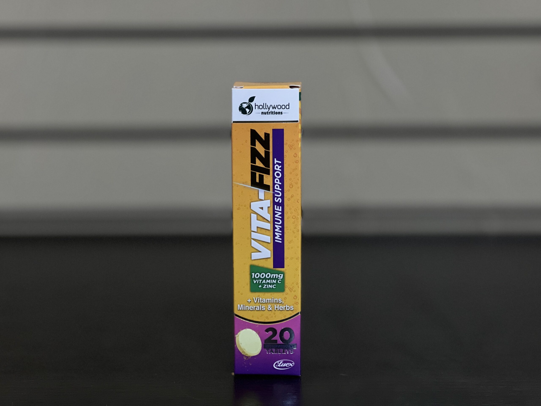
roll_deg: -0.1
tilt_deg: -9.9
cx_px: 270
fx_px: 1203
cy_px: 203
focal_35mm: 77
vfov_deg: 19.1
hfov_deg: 25.3
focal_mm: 9
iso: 400
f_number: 2.8
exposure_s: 1/32
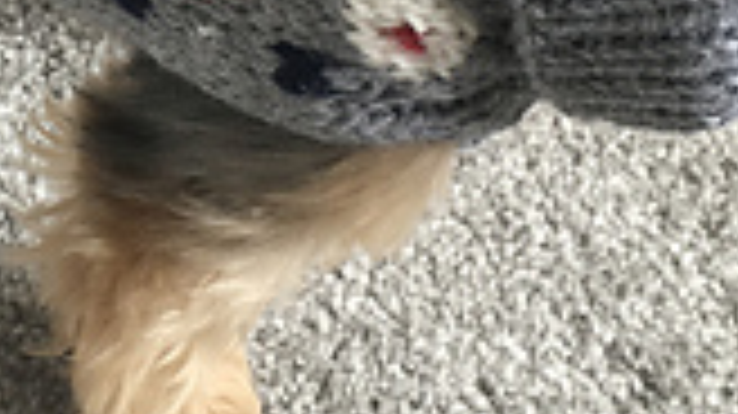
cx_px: -9
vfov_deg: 9.6
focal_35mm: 123
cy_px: -135
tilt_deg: -57.2
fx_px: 2405
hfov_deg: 17.0
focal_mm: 4.15
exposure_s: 1/33
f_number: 2.2
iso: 50
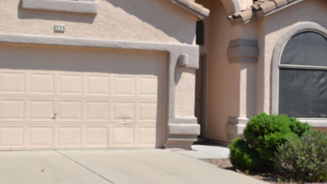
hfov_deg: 33.8
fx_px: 538
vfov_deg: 19.4
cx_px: 155
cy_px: 82
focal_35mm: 62
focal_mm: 24
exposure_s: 1/250
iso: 100
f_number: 8
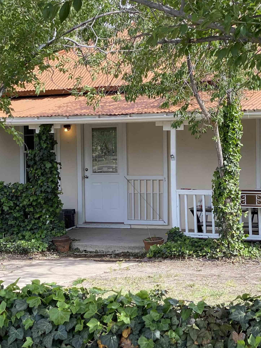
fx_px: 835
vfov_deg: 23.6
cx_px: 121
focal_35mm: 83
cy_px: 179
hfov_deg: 17.8
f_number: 2
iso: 20
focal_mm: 6
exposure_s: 1/390
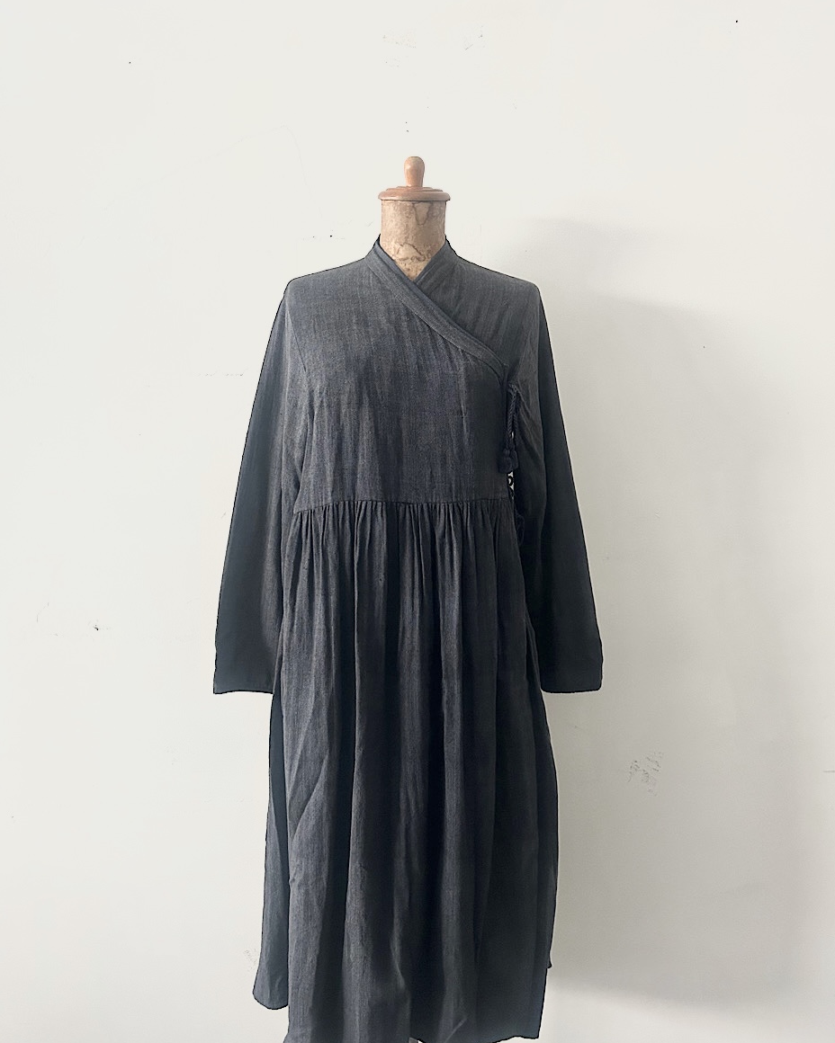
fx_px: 865
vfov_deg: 62.2
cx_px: 417
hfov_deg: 51.5
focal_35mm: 28
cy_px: 545
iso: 320
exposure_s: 1/60
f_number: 1.5
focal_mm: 5.7
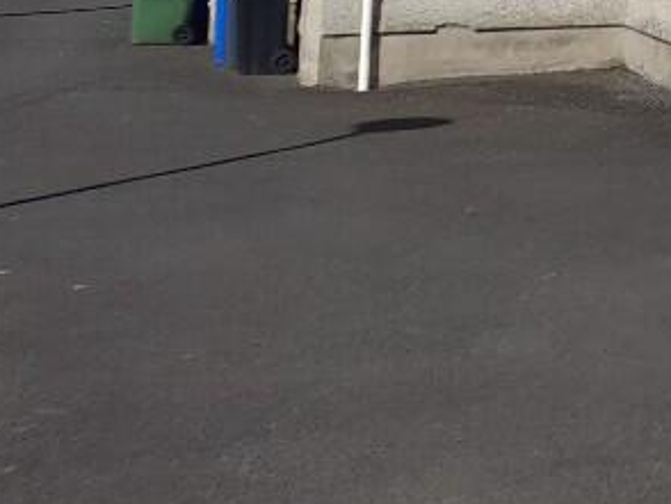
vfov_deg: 15.4
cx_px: 1118
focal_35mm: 87
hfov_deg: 18.7
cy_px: -308
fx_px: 1688
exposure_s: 1/1112
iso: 20
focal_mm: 4.6
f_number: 2
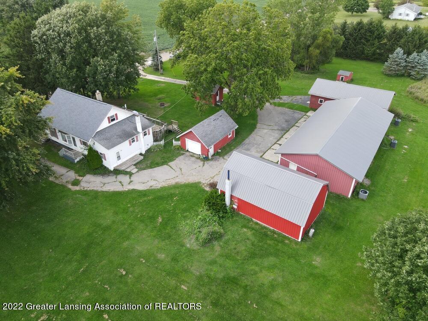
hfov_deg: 71.6
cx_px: 214
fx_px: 297
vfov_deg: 56.8
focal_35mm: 24
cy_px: 160
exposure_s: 1/100
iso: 100
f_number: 2.8
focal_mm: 4.5
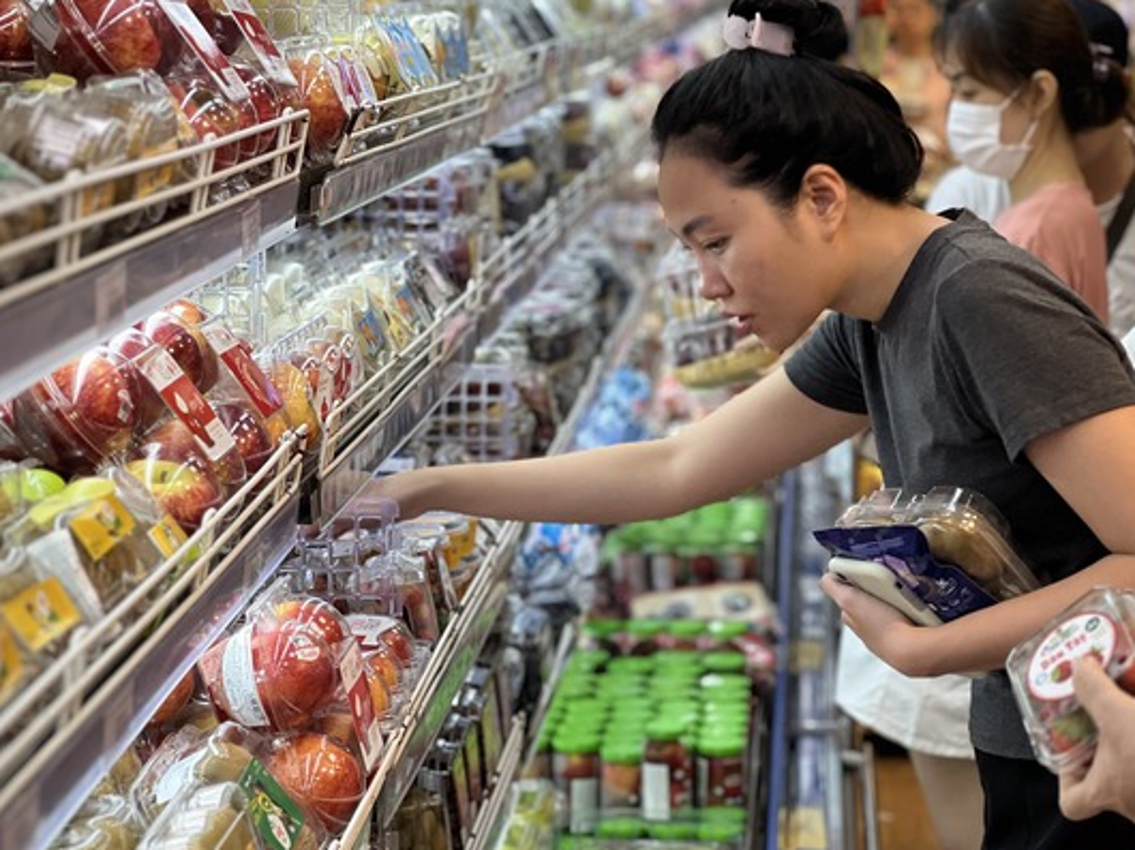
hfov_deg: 21.1
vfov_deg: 15.9
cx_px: 591
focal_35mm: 93
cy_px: 370
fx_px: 3048
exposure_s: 1/100
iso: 125
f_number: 2.8
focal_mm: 9
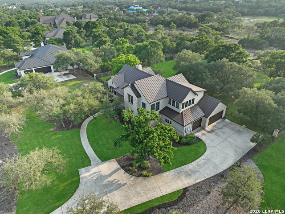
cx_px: 142
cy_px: 107
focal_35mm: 24
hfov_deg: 71.6
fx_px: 198
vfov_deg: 56.8
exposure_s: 1/1000
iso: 120
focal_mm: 12.29
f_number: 2.8
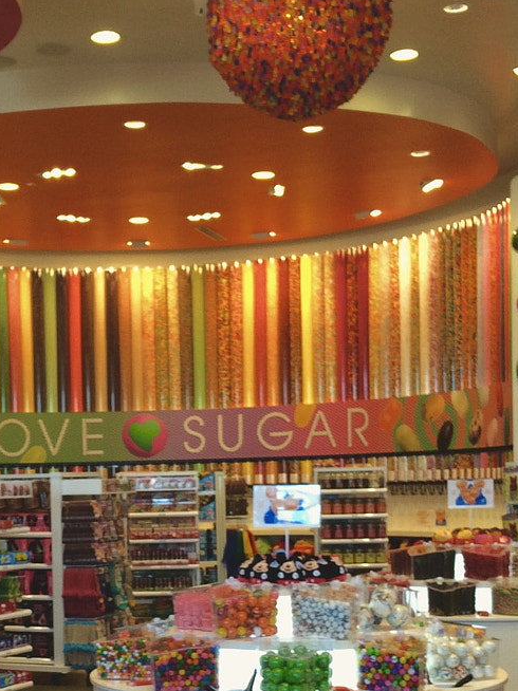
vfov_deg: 27.0
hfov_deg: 20.4
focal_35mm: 71
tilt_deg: -4.1
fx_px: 1418
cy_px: 521
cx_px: 89
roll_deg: +2.8
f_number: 2.2
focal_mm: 4.15
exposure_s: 1/60
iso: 50
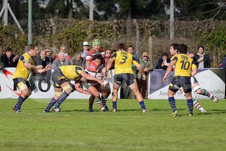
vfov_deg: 5.1
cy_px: 76
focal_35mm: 270
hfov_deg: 7.6
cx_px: 113
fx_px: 1695
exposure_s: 1/1250
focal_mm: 270
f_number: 4
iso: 400
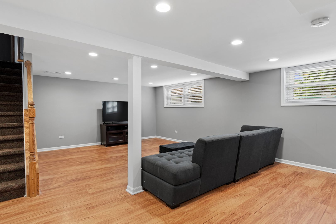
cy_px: 112
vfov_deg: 67.4
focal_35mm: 18
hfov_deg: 90.0
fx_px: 168
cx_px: 168
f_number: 8
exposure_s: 1/5
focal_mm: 12
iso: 250
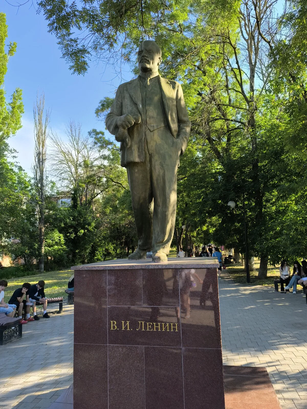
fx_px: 272
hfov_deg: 58.9
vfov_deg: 73.9
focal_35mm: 23
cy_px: 204
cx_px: 154
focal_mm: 6.14
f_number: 1.65
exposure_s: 1/231
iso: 50
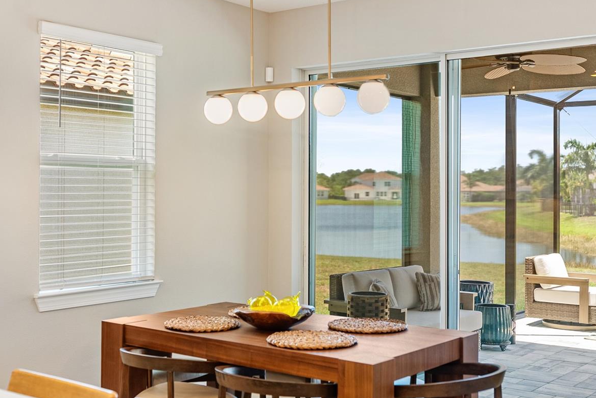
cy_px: 211
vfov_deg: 28.1
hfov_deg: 41.1
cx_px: 298
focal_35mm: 48
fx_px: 795
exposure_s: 1/80
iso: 160
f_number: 2.8
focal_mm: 35
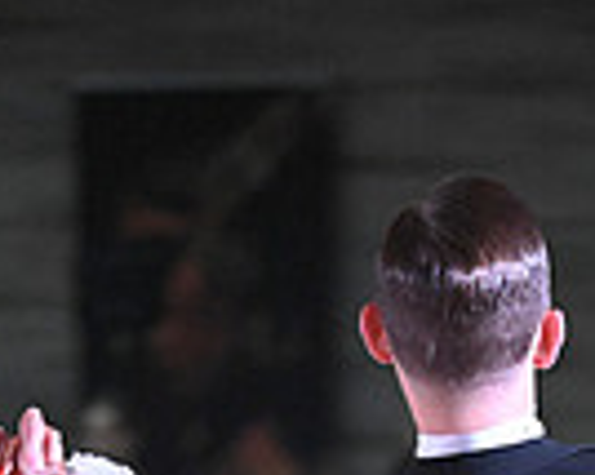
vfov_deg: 2.3
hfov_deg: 2.9
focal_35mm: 672
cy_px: 1088
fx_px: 11825
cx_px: 442
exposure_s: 1/400
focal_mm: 165
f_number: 4
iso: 5000
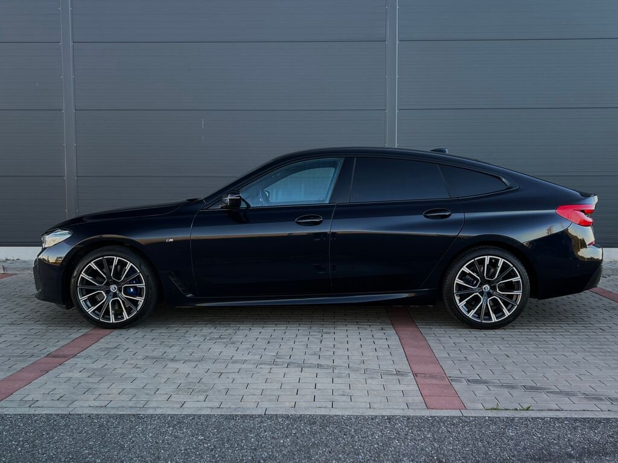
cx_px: 309
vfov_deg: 53.1
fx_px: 464
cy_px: 232
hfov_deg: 67.3
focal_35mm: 26
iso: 80
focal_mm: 5.7
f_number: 1.5
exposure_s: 1/121
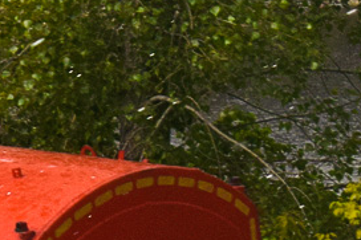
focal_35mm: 364
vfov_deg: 3.8
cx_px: -236
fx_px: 3650
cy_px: 247
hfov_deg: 5.6
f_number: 5.6
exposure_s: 1/800
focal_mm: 55
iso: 200
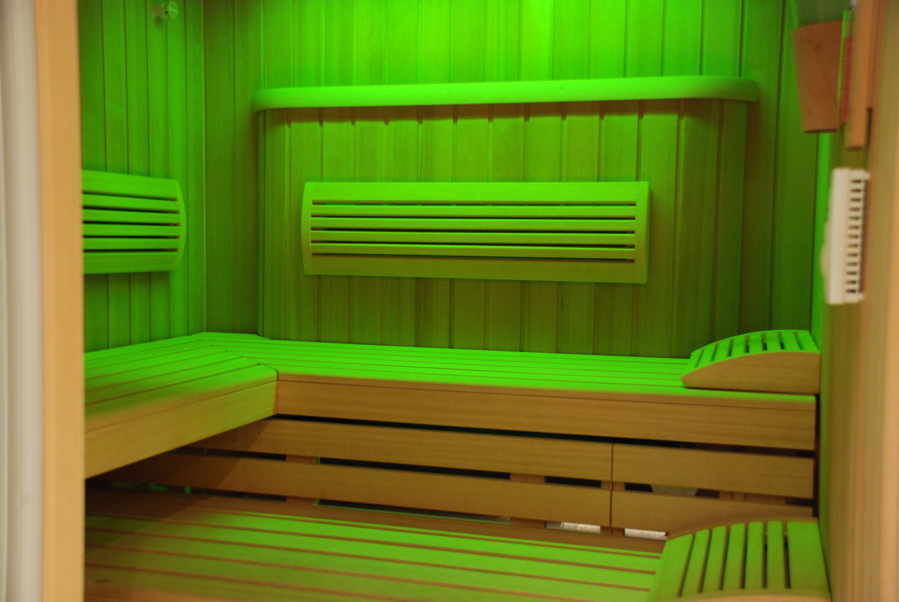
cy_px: 301
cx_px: 450
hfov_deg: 46.3
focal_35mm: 42
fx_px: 1050
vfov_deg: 32.0
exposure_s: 1/5
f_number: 4
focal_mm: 28
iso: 640
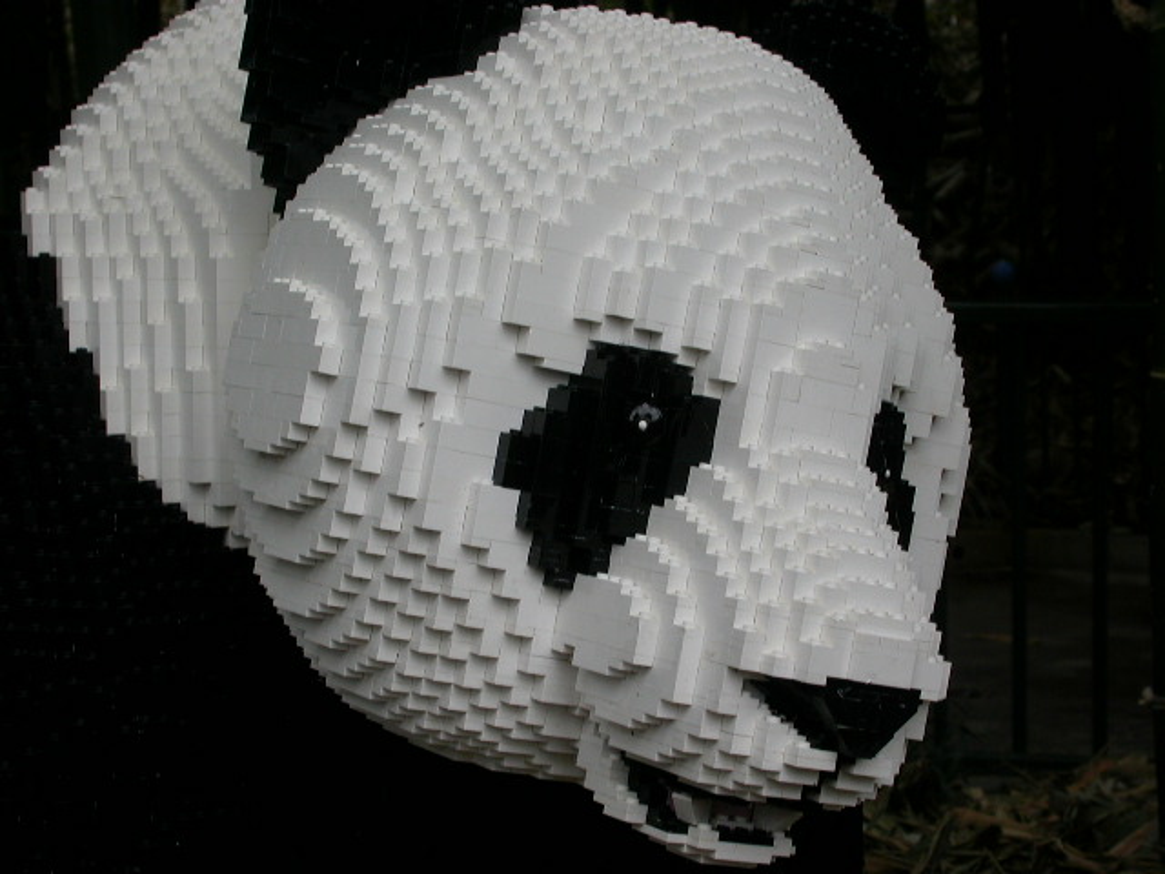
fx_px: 2524
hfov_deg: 26.0
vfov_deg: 19.6
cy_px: 437
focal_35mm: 75
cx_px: 582
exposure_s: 1/187
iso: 100
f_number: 5.5
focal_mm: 15.5
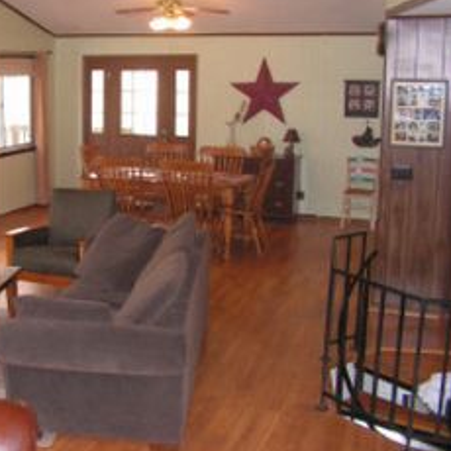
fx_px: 752
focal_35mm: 51
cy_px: 194
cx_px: 116
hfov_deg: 32.8
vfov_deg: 33.3
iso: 125
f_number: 3.2
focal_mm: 6
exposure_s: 1/40
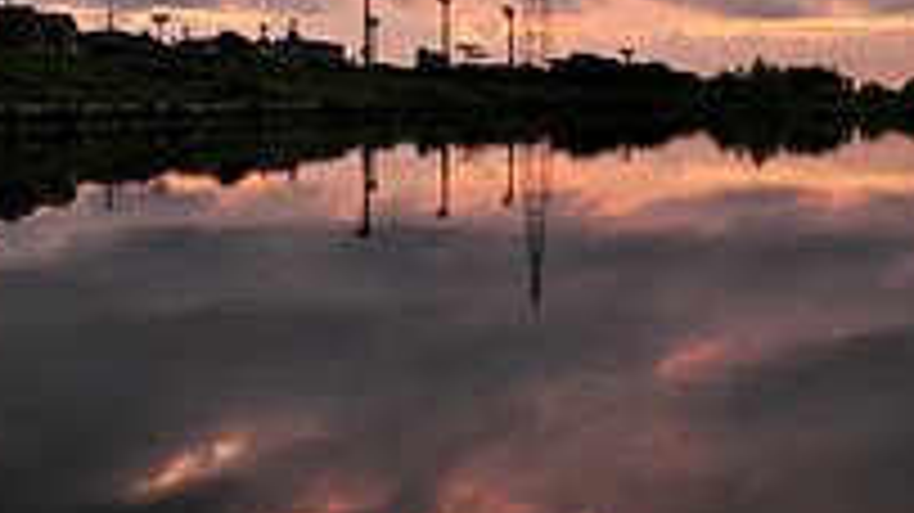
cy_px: 117
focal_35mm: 67
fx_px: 1631
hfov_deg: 29.0
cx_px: 941
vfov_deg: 17.8
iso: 400
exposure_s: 1/25
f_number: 8
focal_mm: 17
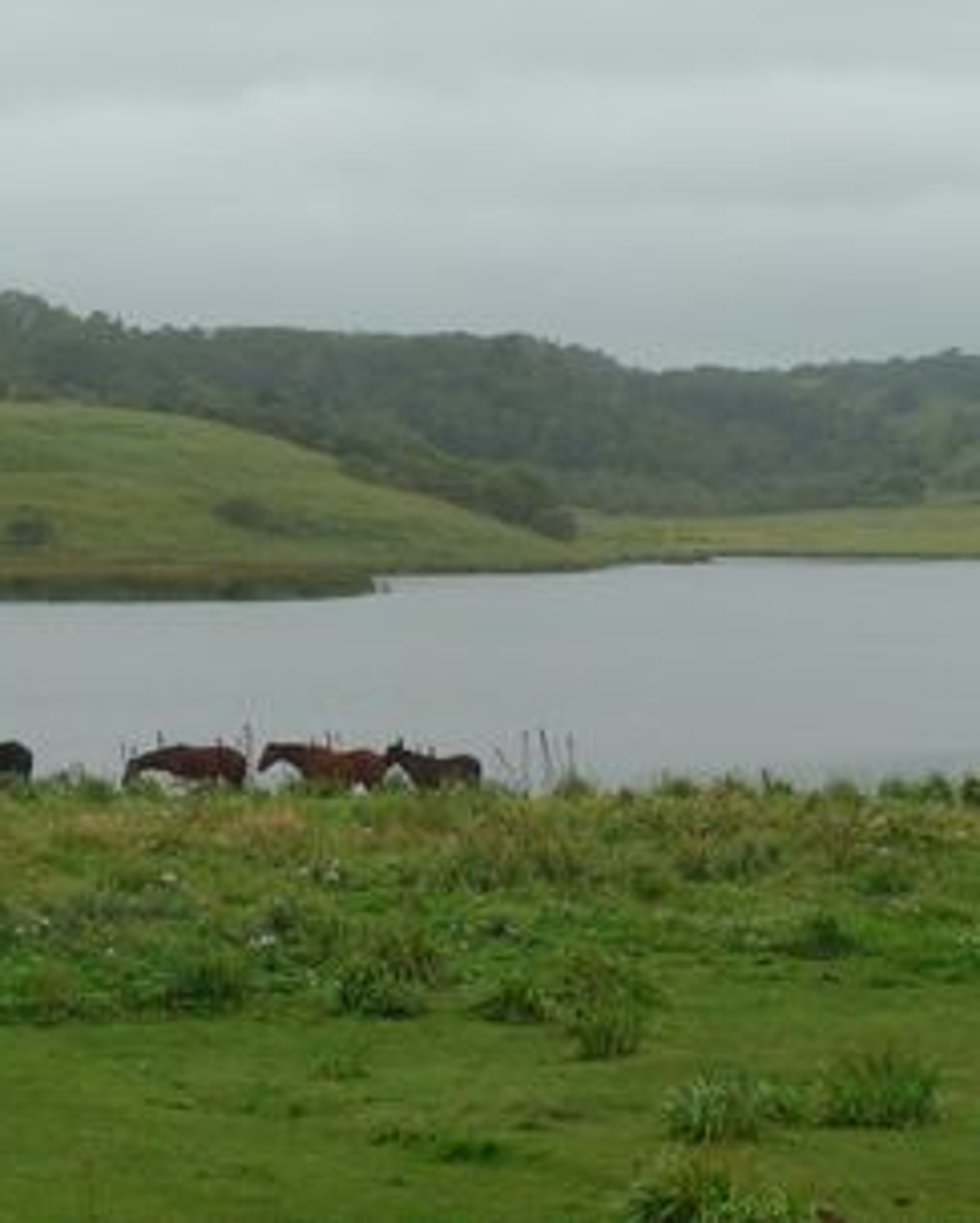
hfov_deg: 12.4
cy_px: 607
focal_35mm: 125
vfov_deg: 15.4
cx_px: 583
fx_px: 4525
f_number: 4.3
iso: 100
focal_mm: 9.3
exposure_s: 1/400
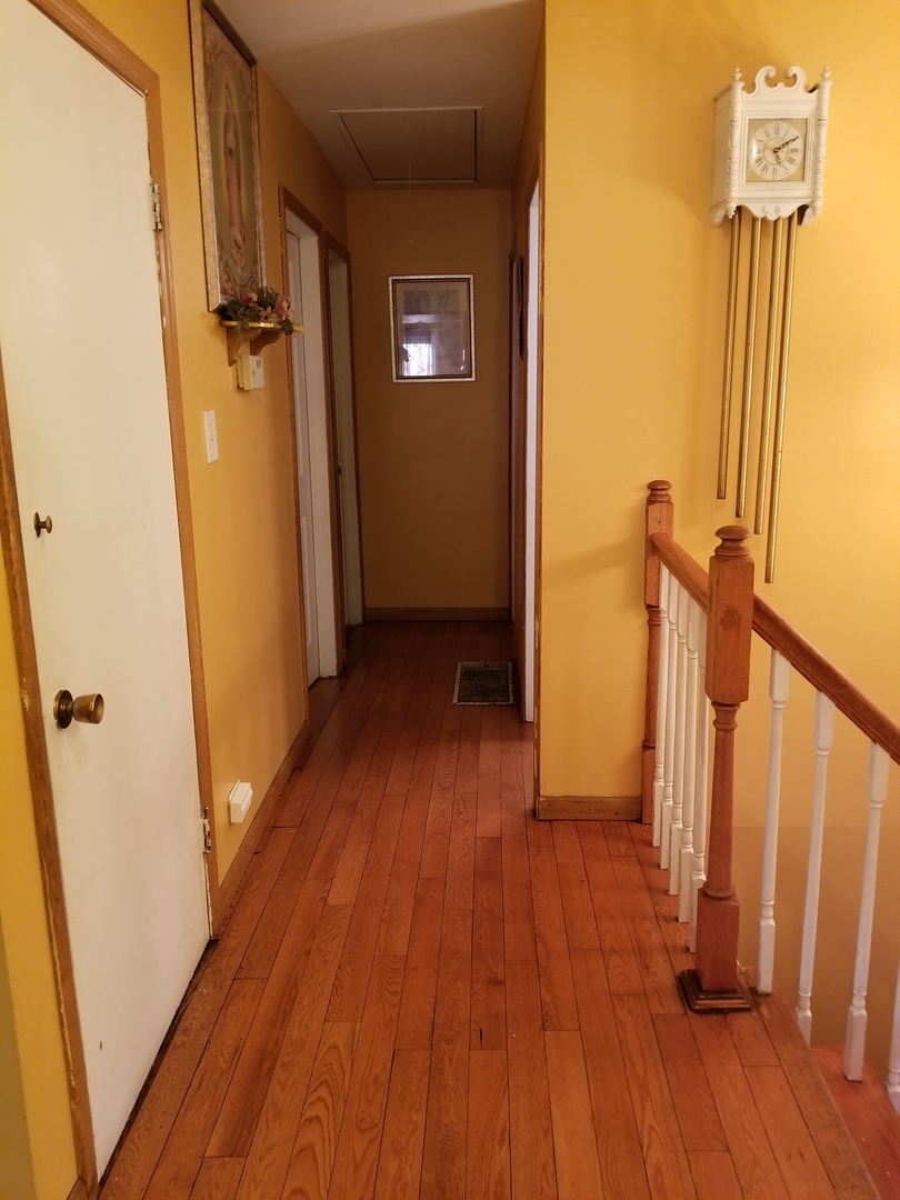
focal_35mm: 26
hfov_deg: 53.1
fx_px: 901
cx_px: 450
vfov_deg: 67.3
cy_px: 600
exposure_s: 1/24
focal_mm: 4.25
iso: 250
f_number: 1.7
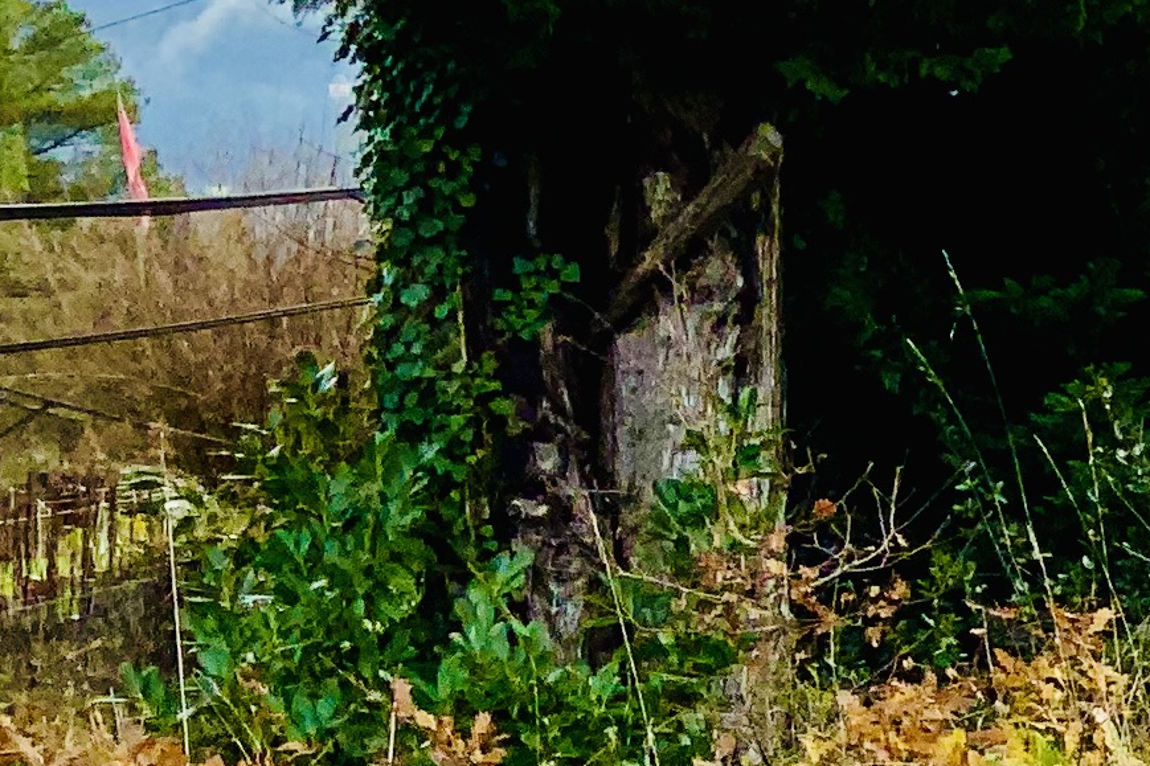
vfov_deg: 9.8
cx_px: 2424
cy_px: 619
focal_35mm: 140
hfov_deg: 12.6
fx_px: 4471
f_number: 1.8
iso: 16
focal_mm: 3
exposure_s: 1/650
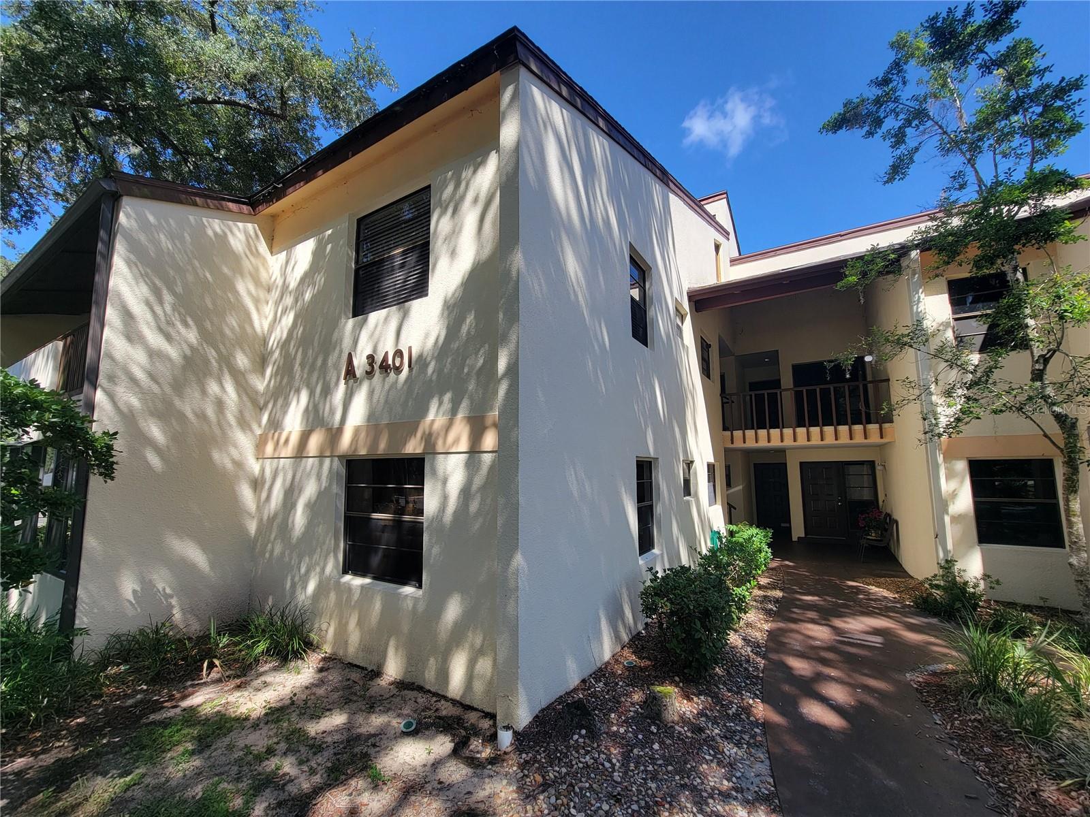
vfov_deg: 89.9
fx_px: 409
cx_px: 545
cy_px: 408
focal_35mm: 13
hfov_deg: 106.2
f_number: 2.2
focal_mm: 2.2
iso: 50
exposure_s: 1/554
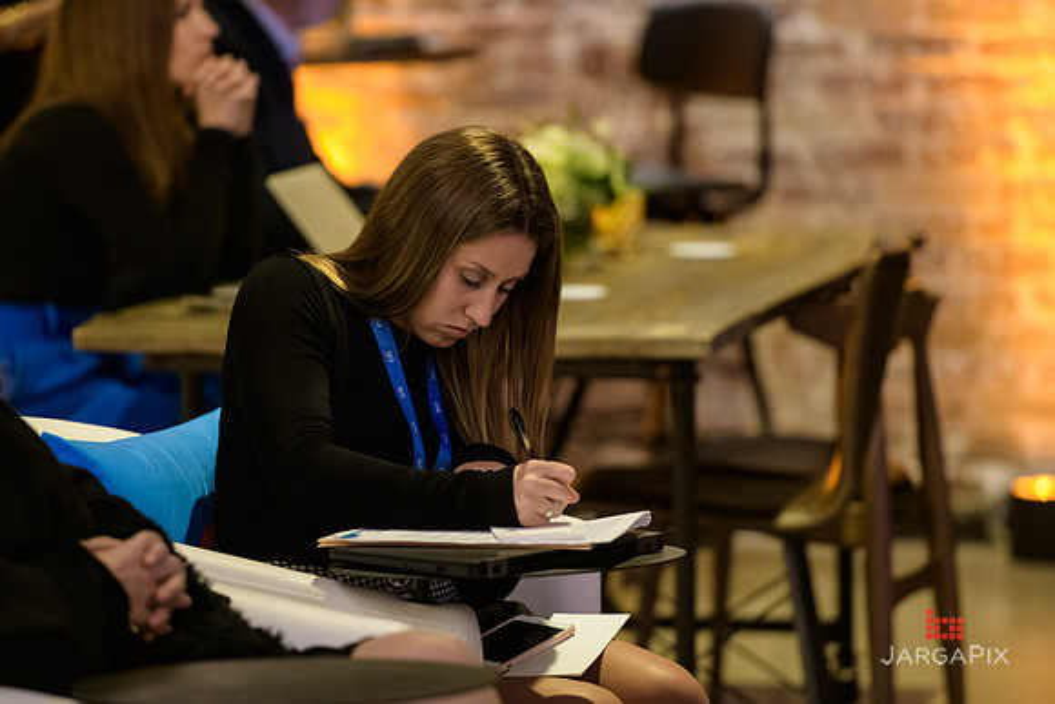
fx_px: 5862
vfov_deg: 6.9
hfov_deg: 10.3
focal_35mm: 200
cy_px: 352
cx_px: 528
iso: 3200
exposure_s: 1/50
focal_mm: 200
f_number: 3.2
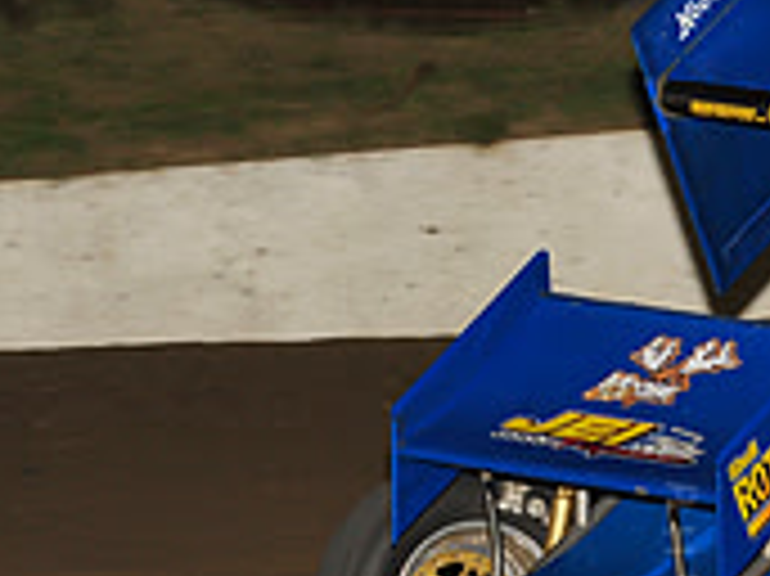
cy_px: 108
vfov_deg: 4.1
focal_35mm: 365
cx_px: 932
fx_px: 8113
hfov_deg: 5.4
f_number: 7.1
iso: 1000
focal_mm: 112
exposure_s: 1/320
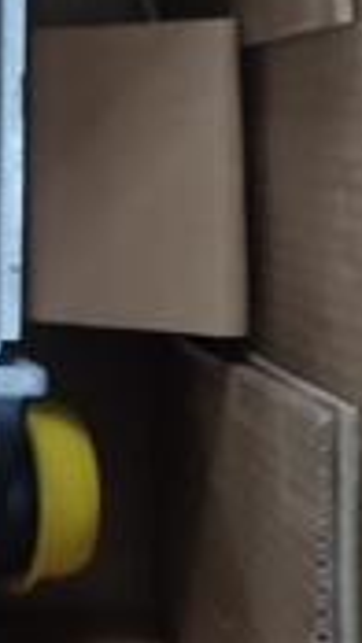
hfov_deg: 14.4
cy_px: 126
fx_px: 1279
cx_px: -273
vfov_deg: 27.6
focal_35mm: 75
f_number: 1.9
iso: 349
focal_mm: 6.04
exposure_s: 1/25
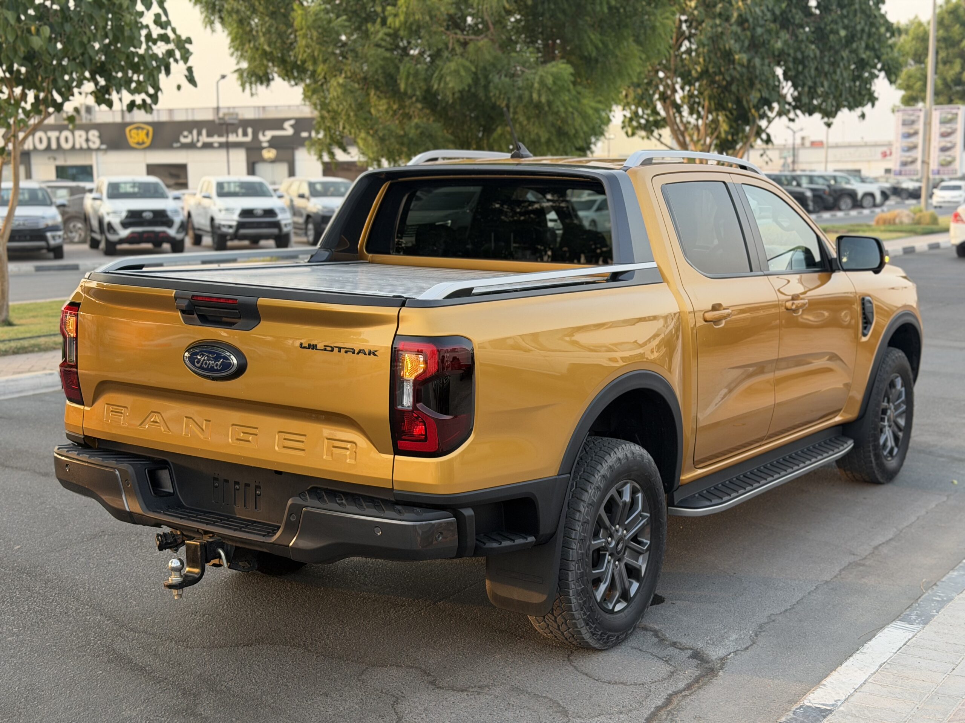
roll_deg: +0.6
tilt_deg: -7.9
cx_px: 482
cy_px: 362
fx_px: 1338
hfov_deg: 39.7
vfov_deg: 30.3
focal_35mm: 48
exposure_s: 1/346
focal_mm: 6.76
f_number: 1.78
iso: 80
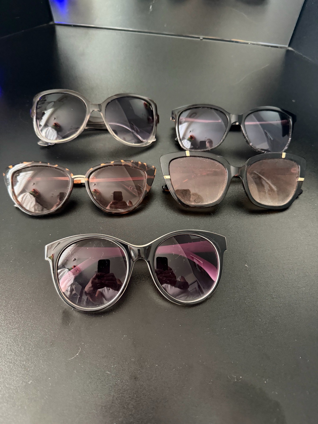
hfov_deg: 56.8
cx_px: 159
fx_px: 294
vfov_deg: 71.6
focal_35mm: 24
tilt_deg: -58.2
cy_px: 212
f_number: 1.78
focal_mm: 6.76
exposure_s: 1/34
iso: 1000
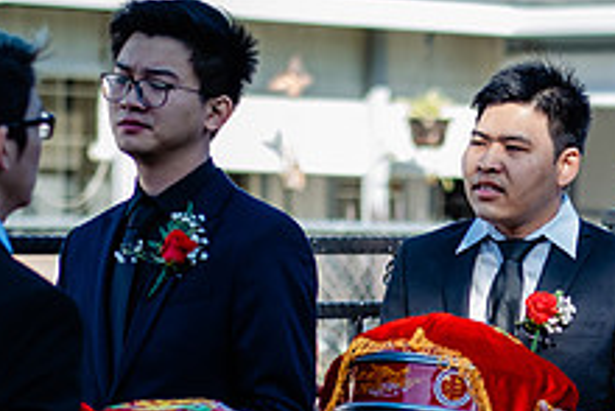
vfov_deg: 5.8
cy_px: 428
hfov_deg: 8.6
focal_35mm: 237
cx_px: 600
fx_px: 4051
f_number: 2
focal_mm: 56
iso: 250
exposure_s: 1/1250
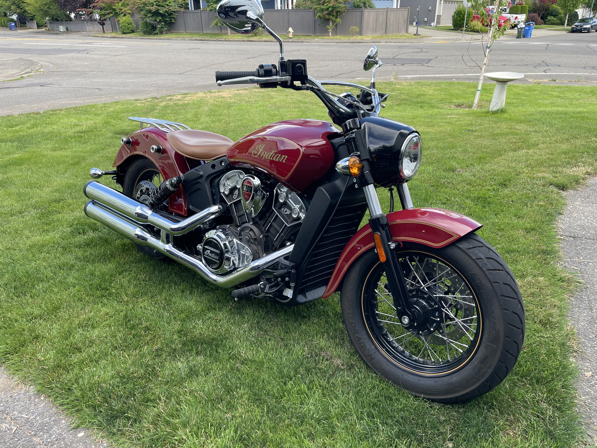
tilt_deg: -24.8
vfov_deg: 54.9
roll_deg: +0.2
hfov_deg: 69.4
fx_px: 431
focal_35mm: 25
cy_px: 224
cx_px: 298
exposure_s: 1/358
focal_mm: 5.1
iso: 32
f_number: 1.6
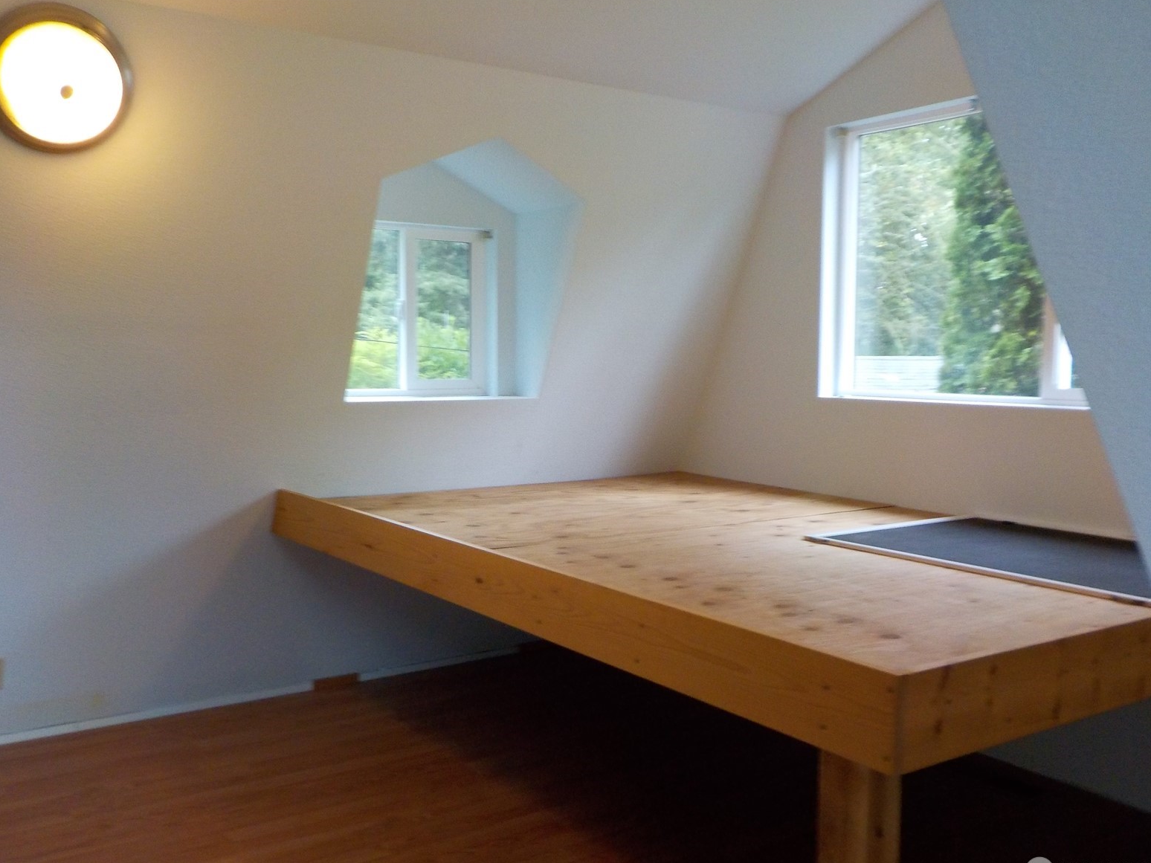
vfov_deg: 45.4
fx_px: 1031
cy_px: 442
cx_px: 558
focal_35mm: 31
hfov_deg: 58.3
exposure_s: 1/30
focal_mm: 4.1
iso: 280
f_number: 3.3
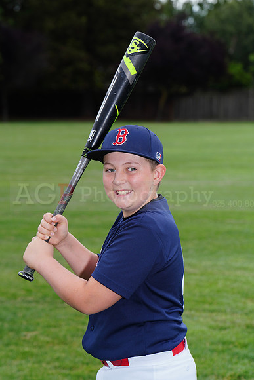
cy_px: 190
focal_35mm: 158
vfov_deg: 13.0
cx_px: 127
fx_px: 1671
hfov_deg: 8.7
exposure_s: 1/250
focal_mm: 158
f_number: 9
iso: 200
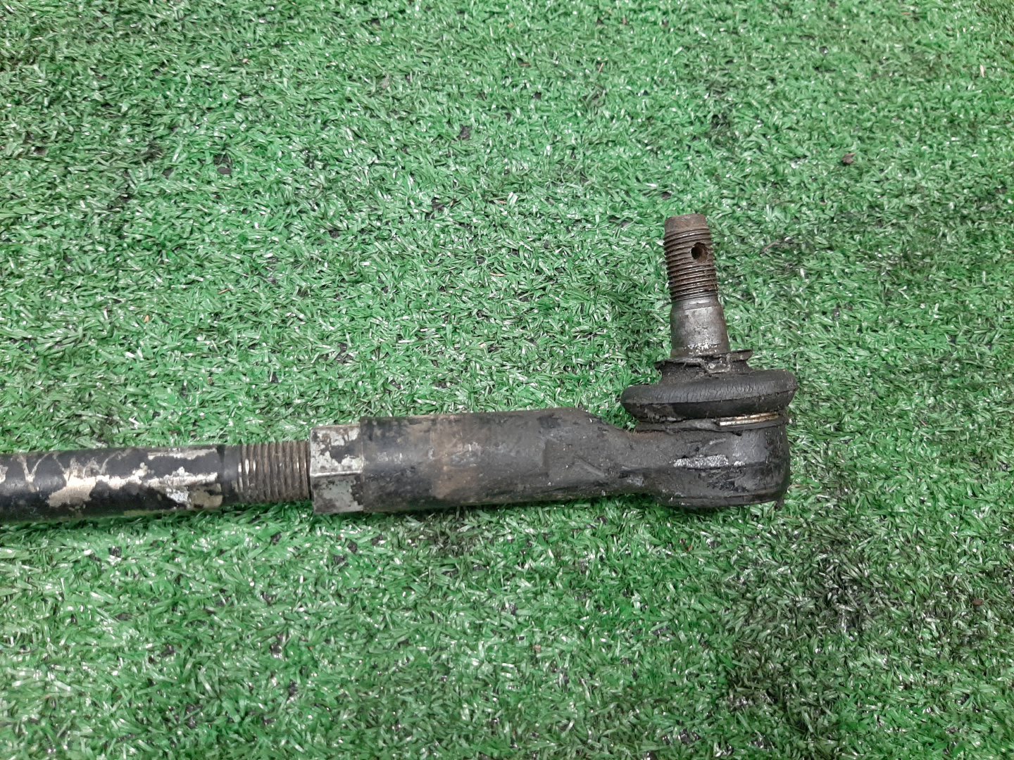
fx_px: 762
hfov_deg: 67.3
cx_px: 507
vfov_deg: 53.1
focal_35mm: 26
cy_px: 380
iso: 182
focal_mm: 3.93
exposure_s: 1/25
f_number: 1.7
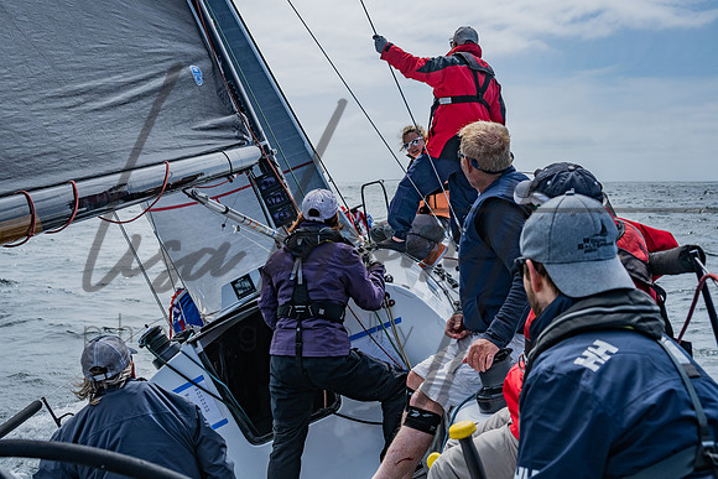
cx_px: 339
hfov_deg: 40.0
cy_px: 241
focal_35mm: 49
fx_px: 987
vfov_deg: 27.3
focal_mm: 45
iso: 200
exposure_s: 1/1600
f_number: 6.3
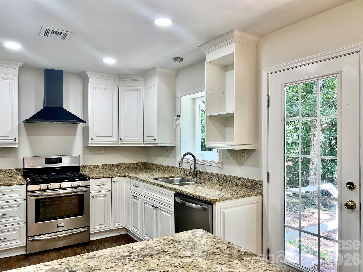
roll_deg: +0.3
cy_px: 136
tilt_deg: +0.5
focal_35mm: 26
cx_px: 182
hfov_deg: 67.3
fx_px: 273
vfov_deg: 53.1
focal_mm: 5.7
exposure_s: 1/120
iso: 64
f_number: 1.5
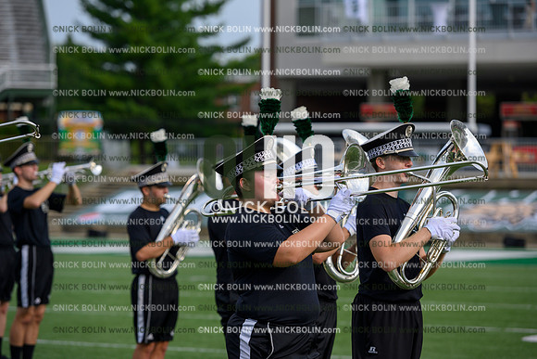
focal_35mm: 150
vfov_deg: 9.2
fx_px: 2238
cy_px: 180
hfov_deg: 13.7
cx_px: 268
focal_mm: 150
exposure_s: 1/1600
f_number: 4
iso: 100
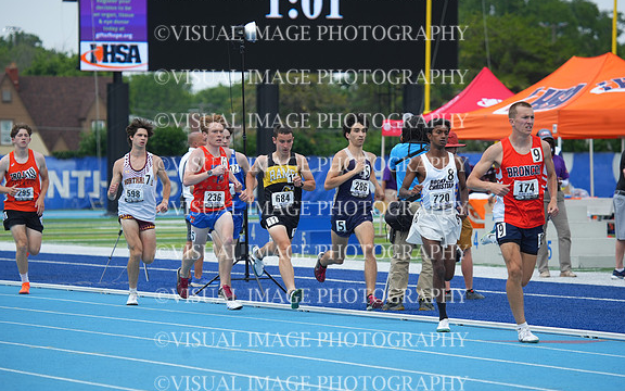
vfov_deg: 5.8
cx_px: 311
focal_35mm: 226
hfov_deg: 9.3
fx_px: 3850
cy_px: 186
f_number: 5.6
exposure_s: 1/1600
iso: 400
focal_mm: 220
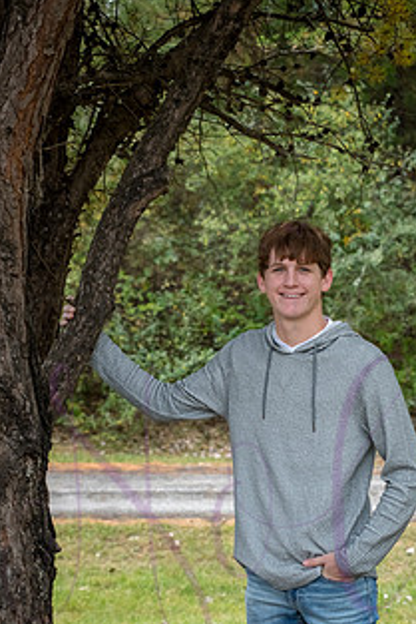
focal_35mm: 115
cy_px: 385
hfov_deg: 11.9
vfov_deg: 17.8
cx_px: 293
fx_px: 1991
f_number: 7.1
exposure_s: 1/400
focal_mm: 80
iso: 800
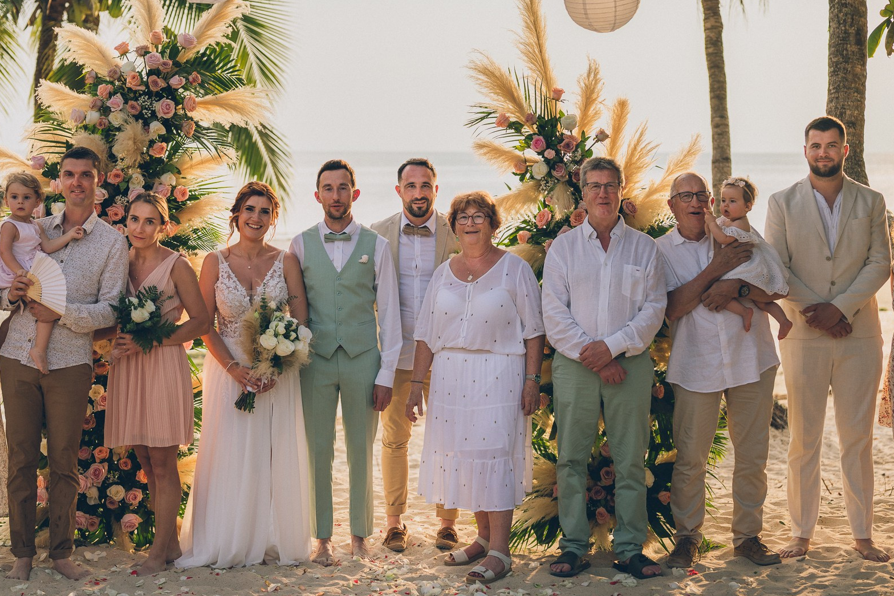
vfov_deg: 19.4
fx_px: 1738
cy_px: 247
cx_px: 431
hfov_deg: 28.8
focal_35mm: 70
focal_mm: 50
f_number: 2.2
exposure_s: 1/1000
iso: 100
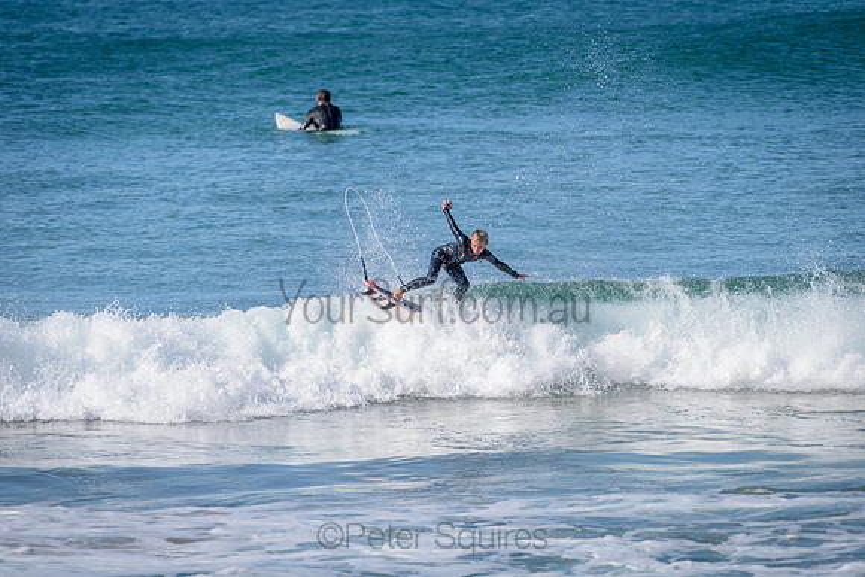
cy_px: 288
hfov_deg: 4.1
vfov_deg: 2.8
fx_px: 12016
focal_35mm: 500
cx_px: 432
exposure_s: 1/2000
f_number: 5.6
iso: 360
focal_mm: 500
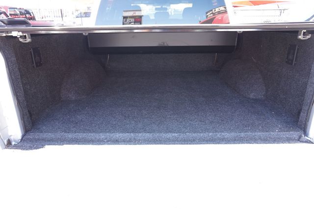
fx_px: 209
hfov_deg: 73.8
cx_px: 157
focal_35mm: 24
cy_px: 104
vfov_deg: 53.1
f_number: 4
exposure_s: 1/60
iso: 320
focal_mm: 16
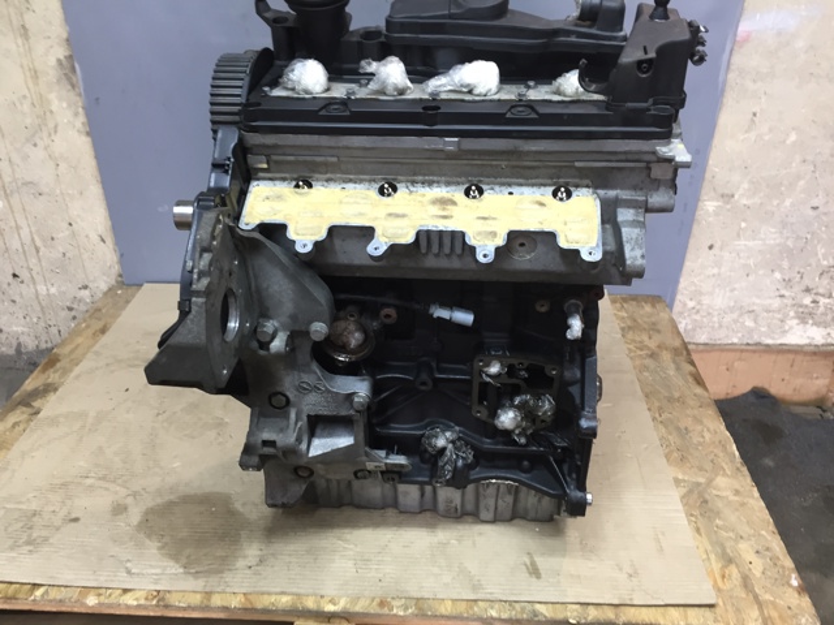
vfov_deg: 48.2
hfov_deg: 61.7
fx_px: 699
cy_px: 312
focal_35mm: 29
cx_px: 417
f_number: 2.2
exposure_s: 1/33
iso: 80
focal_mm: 4.15
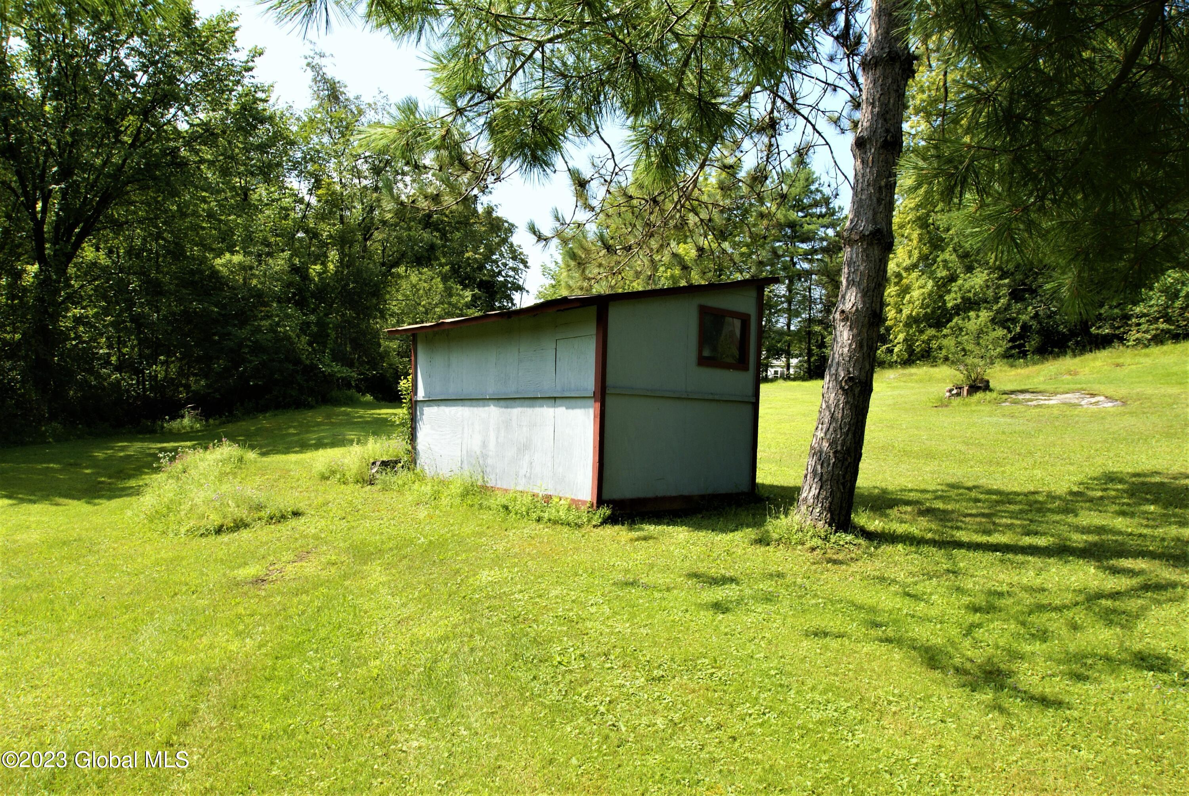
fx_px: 794
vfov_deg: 53.3
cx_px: 594
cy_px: 398
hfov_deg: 73.7
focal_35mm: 24
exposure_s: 1/60
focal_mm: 16
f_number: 11
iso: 100
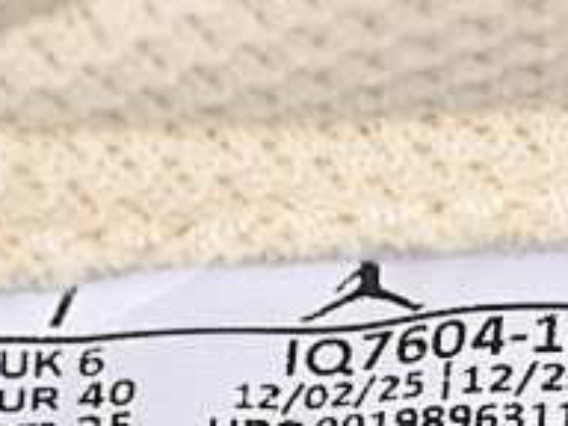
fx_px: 6645
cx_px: 420
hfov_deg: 4.9
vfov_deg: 3.7
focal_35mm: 405
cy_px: 639
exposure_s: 1/80
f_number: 7.1
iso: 160
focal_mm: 50
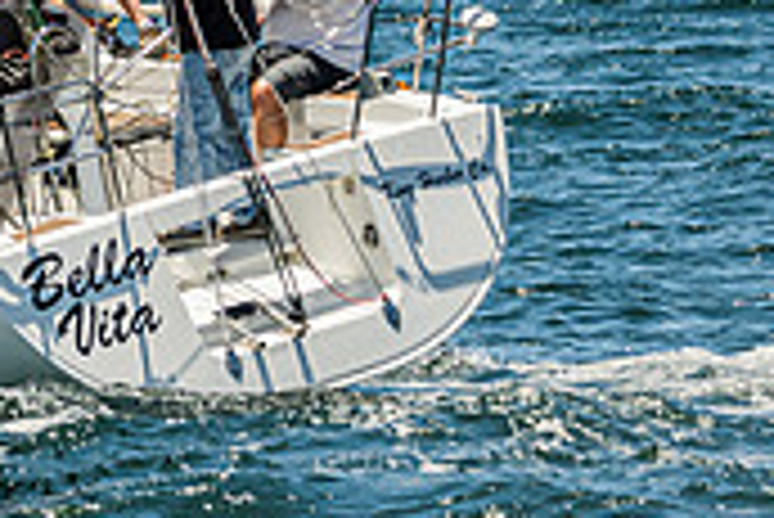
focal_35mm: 678
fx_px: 14589
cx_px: -307
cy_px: -101
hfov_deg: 3.0
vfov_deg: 2.0
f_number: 5.6
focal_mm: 160
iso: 320
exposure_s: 1/1250
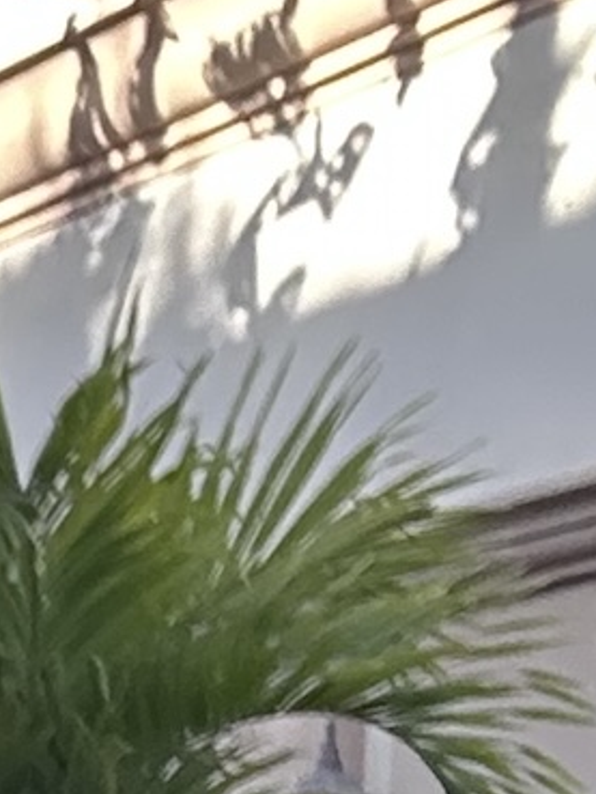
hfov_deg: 6.7
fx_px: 4612
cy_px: 1373
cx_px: -1247
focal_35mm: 201
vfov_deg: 9.4
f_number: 1.9
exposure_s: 1/172
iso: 40
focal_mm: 2.69
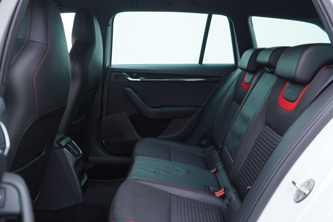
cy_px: 111
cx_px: 166
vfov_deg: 36.9
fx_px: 333
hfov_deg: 53.1
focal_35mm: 36
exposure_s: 1/40
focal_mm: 24
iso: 160
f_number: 2.8
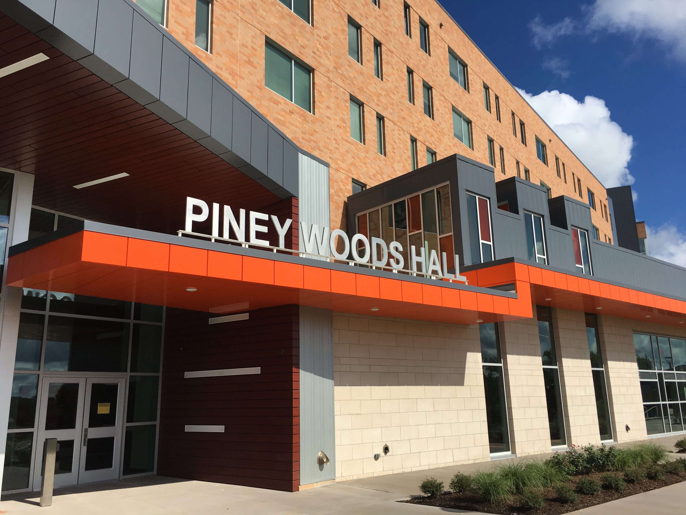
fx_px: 575
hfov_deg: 61.7
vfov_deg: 48.2
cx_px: 343
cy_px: 258
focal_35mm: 29
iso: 25
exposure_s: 1/2564
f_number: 2.2
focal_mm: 4.15
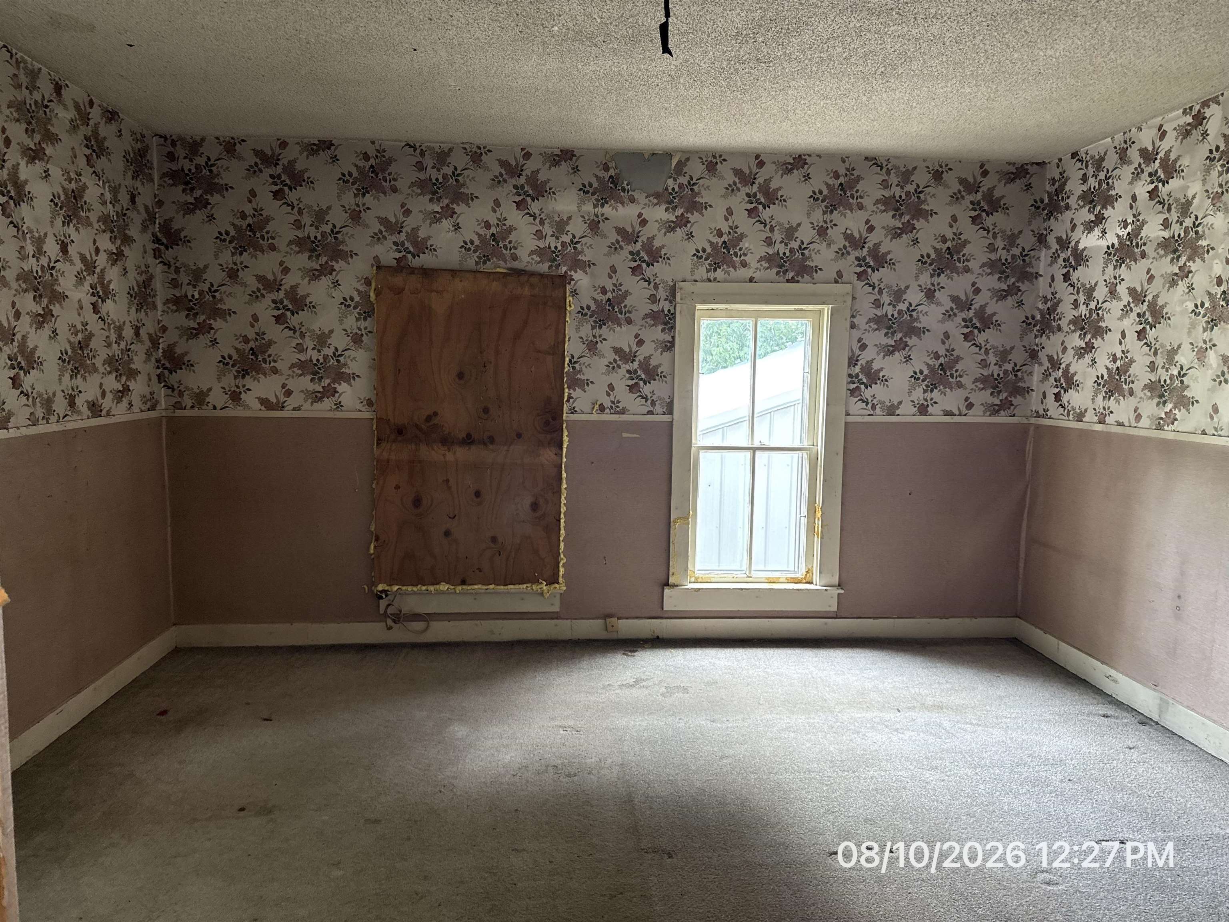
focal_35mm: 24
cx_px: 614
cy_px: 461
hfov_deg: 71.6
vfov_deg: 56.8
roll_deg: -1.4
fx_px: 852
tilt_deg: -5.1
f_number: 1.78
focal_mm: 6.76
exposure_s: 1/60
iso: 320
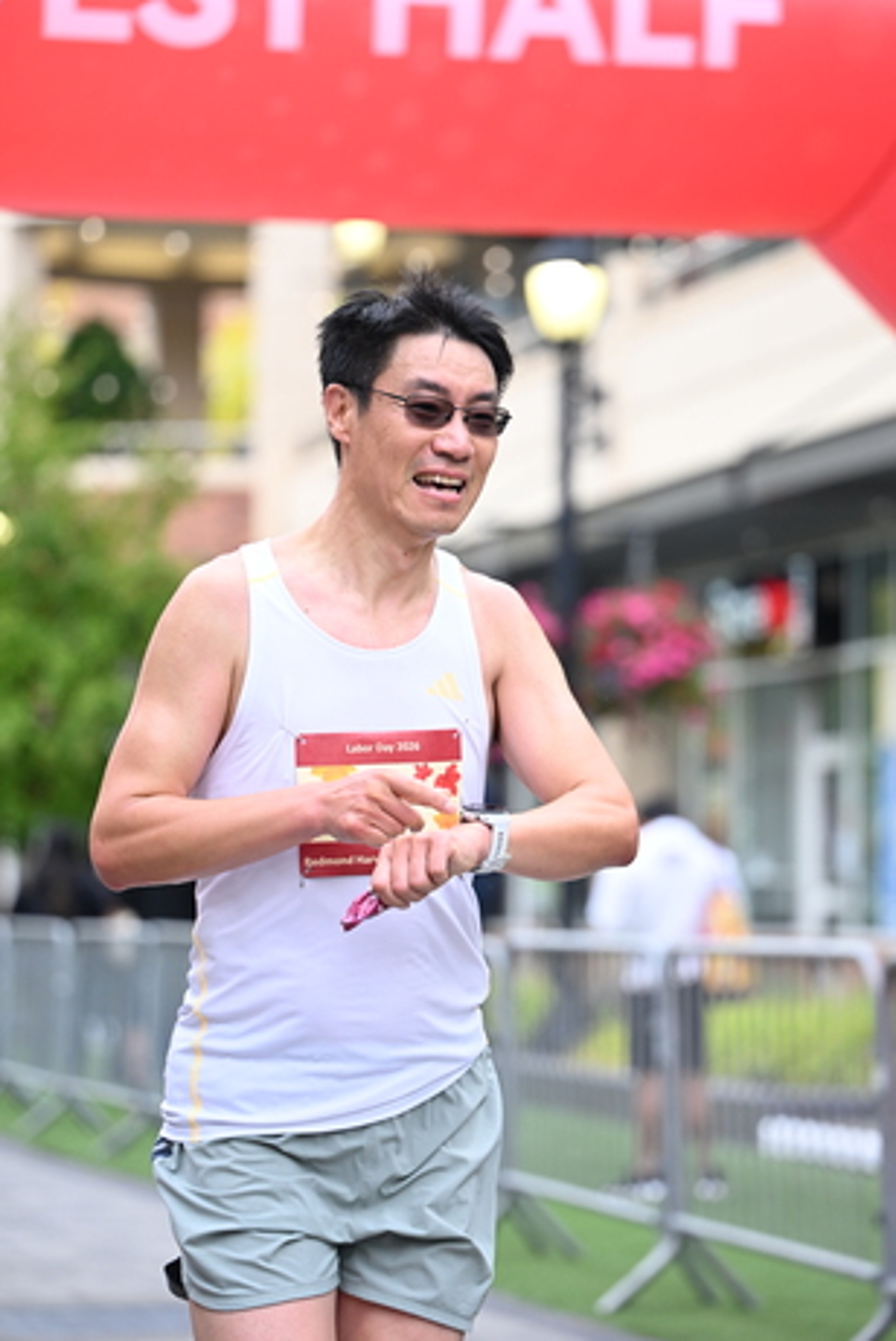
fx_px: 4622
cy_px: 652
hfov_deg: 11.1
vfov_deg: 16.5
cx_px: 508
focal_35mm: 124
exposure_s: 1/1250
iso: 1000
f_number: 2.8
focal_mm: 104
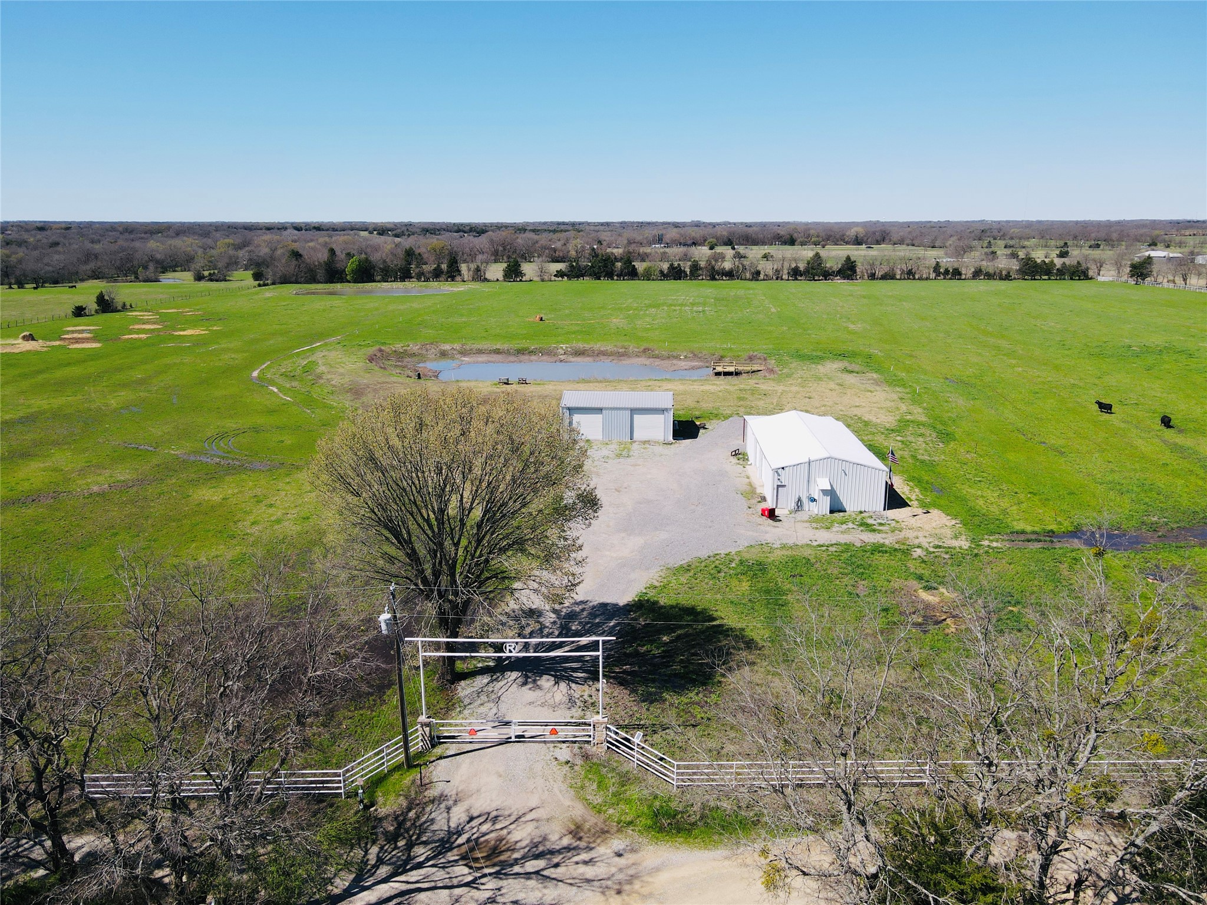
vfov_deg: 56.8
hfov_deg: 71.6
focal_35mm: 24
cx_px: 604
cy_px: 452
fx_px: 837
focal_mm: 4.5
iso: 100
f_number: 2.8
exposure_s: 1/725
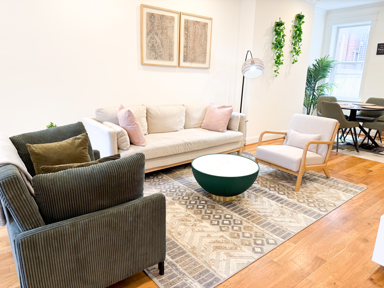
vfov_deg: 56.8
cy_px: 144
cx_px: 192
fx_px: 266
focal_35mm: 24
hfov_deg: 71.6
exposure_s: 1/120
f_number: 1.8
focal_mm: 6.76
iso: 160
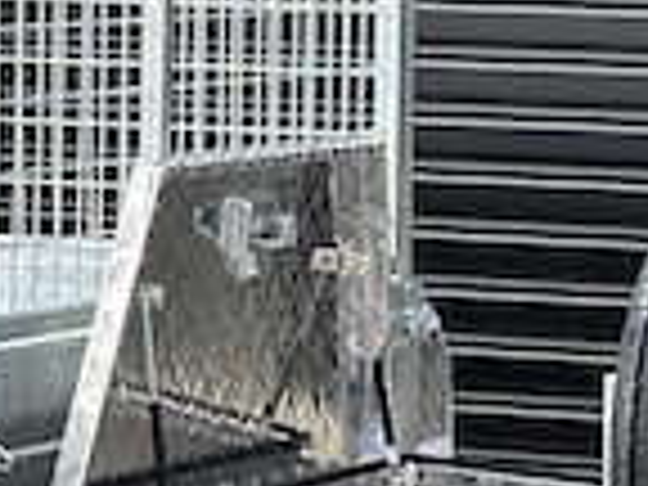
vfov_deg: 5.6
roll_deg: -1.4
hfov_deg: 7.4
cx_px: 9
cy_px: 148
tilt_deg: -2.3
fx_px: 4998
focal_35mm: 267
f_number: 1.78
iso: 80
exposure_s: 1/1323
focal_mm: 6.86
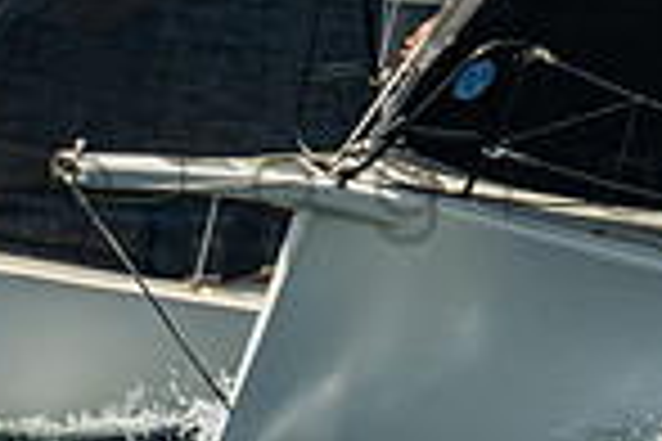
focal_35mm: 1215
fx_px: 22341
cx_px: 38
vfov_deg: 1.1
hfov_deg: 1.7
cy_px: -217
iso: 320
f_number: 6.3
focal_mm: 180
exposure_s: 1/1250
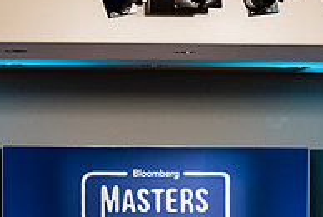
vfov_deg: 6.2
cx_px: 155
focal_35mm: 221
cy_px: 298
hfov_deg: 9.3
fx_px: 1986
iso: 800
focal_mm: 70
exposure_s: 1/125
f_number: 2.8
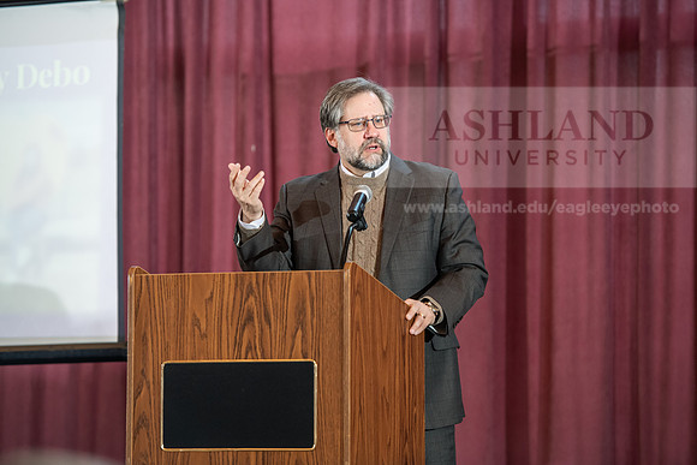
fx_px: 2905
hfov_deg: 13.7
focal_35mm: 150
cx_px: 348
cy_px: 232
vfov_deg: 9.2
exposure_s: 1/200
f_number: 3.5
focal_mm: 150
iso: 1250
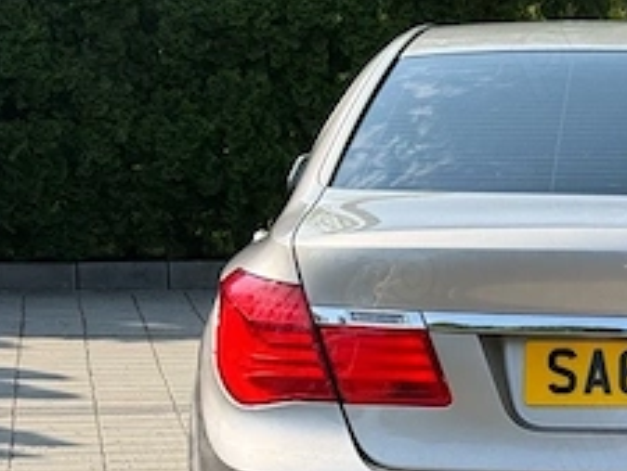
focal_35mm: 128
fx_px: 2320
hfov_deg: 14.8
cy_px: 396
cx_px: 800
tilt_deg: -7.4
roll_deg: -0.6
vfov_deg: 11.5
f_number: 1.78
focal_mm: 6.76
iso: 100
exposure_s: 1/3096
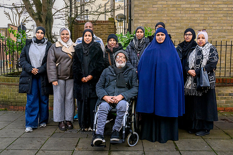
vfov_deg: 36.2
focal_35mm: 37
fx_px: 238
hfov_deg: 52.2
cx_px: 121
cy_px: 79
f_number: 10
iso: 3200
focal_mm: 35
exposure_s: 1/800
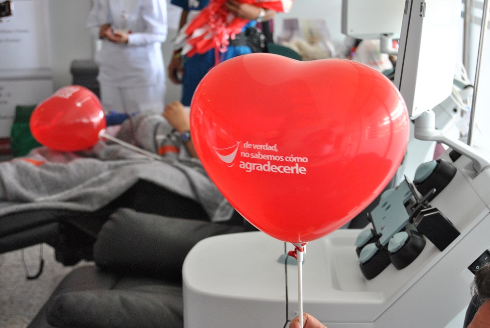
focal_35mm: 82
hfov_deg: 24.6
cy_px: 164
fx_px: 1124
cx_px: 245
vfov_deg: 16.6
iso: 800
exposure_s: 1/60
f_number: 5.6
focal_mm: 55
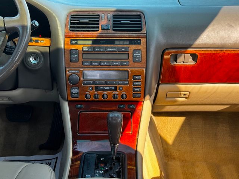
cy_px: 90
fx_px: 331
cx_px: 120
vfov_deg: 30.3
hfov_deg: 39.7
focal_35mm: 48
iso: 64
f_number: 1.78
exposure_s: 1/290
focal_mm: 6.76
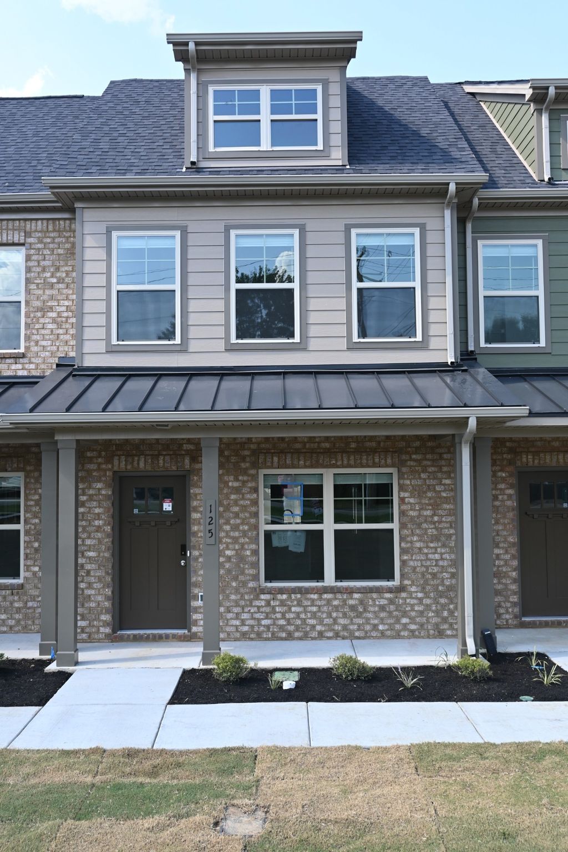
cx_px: 284
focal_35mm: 34
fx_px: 799
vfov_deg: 56.1
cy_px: 426
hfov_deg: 39.1
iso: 180
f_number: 5.6
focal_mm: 22.5
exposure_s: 1/250
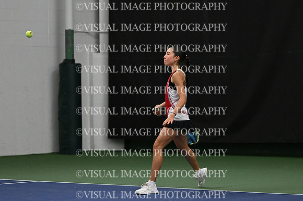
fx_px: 1388
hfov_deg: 12.5
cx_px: 152
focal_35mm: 165
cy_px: 100
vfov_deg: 8.3
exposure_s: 1/1000
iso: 4000
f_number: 2.8
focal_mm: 110
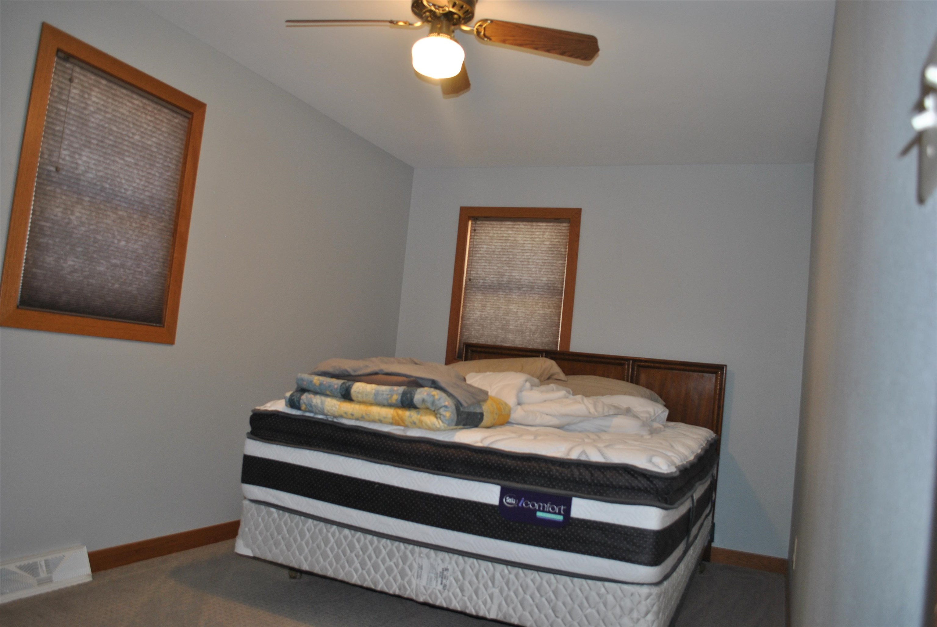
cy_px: 314
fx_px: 704
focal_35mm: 27
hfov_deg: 67.3
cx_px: 468
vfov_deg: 48.0
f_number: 3.5
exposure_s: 1/60
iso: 200
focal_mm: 18
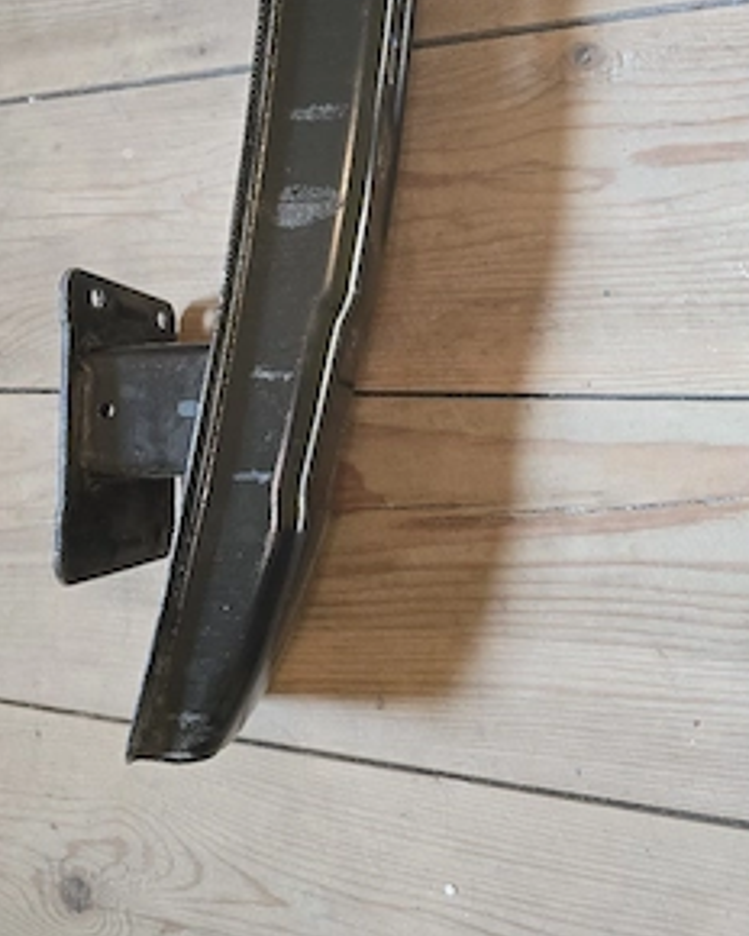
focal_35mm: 31
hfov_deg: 46.6
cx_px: 274
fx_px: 859
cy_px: 323
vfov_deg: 56.1
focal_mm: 6.3
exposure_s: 1/101
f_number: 1.7
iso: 320
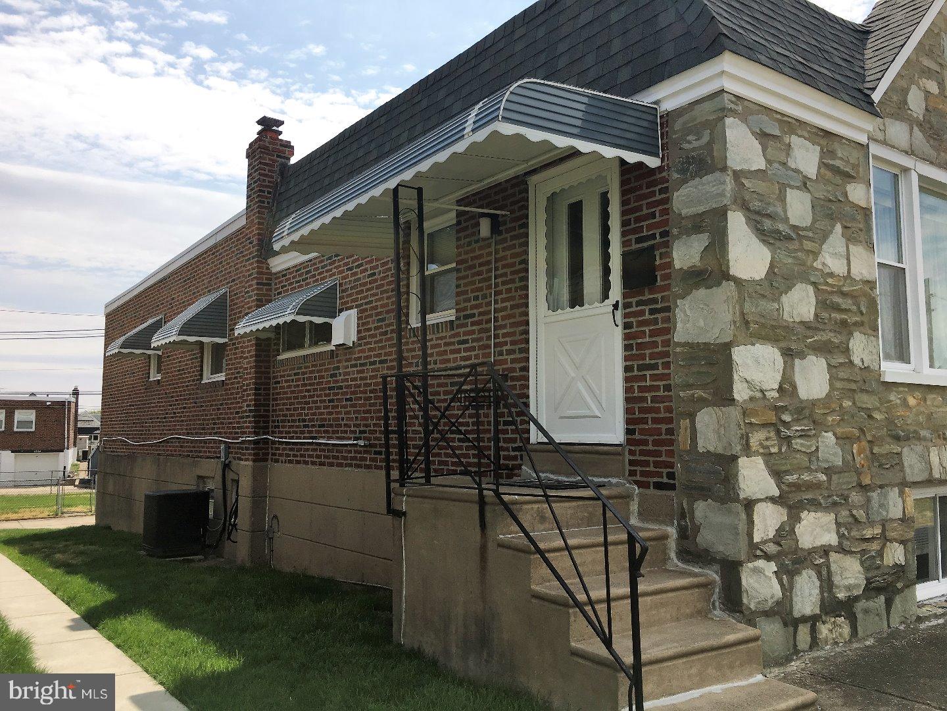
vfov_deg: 48.2
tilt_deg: +4.8
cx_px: 474
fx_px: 793
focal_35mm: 29
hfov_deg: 61.7
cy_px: 356
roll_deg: +0.4
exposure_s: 1/1972
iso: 25
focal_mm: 4.15
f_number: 2.2
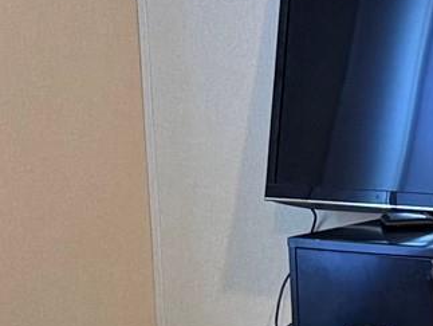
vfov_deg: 9.8
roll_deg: +1.3
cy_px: 195
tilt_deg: -7.7
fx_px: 1903
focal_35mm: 152
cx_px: 912
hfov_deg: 11.5
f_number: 1.78
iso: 320
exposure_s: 1/60
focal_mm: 6.76
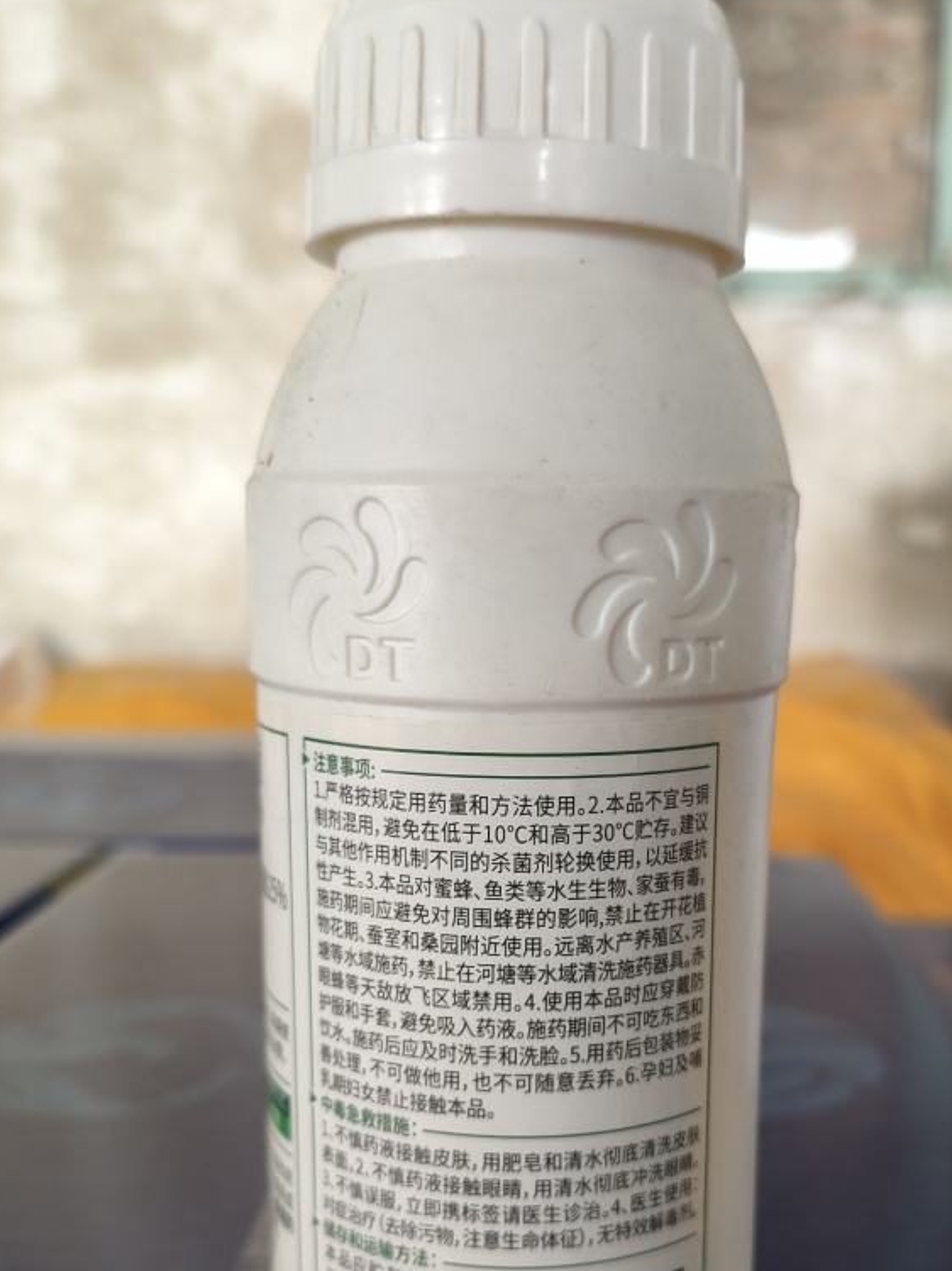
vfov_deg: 49.6
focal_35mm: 37
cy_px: 806
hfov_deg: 38.5
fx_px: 1358
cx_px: 562
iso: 200
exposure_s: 1/50
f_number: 1.5
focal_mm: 4.94
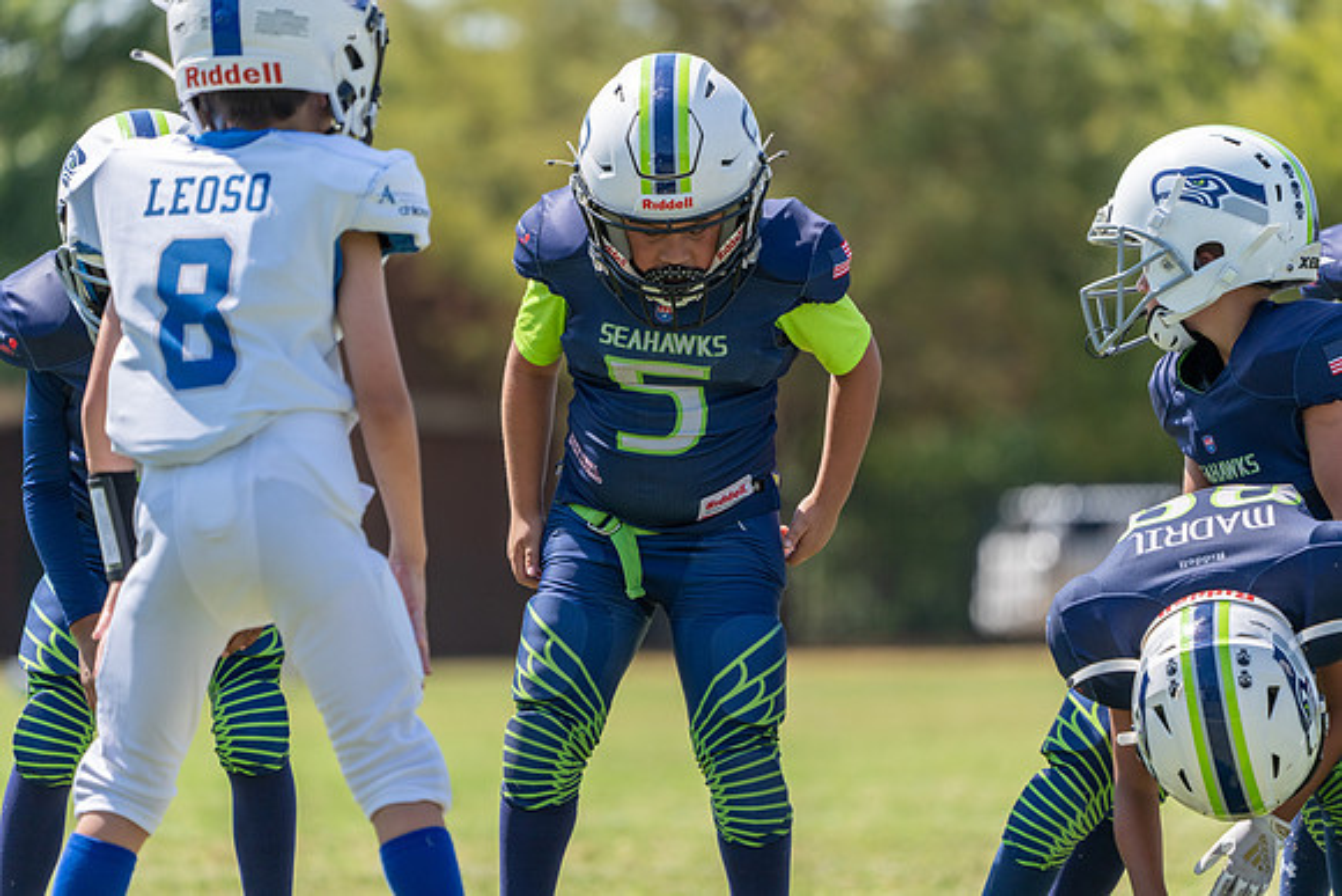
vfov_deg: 4.0
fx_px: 12768
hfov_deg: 6.0
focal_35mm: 342
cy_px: 448
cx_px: 671
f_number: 5.6
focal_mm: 333
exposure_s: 1/1250
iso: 400
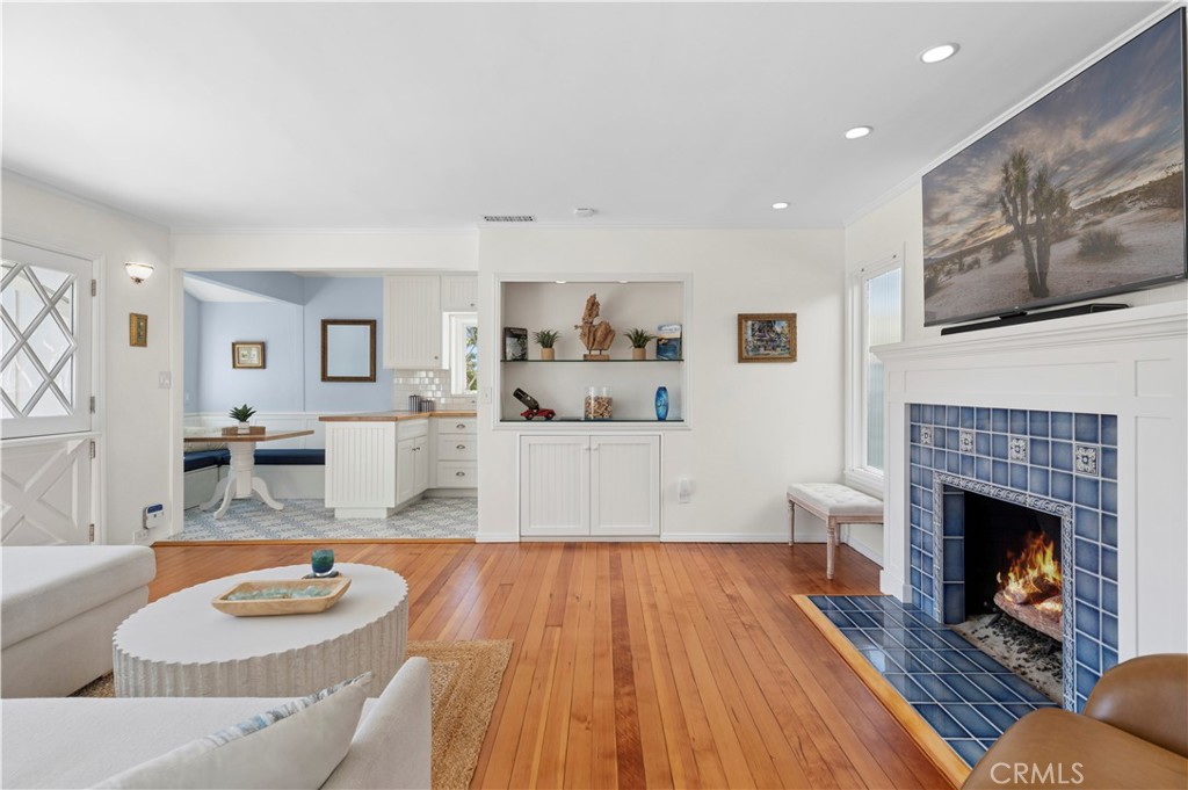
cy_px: 395
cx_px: 594
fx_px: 561
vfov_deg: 70.3
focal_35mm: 17
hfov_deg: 93.3
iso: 100
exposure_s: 1/10
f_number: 9
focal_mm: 17
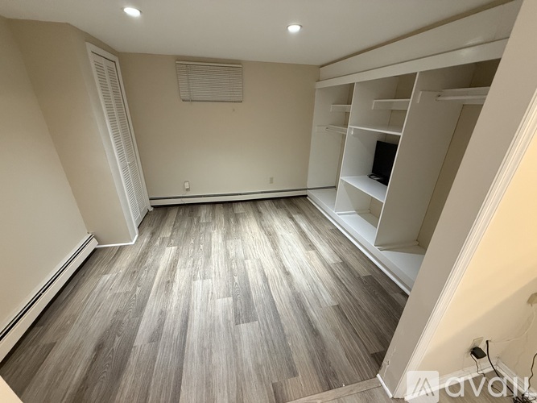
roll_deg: -0.8
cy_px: 202
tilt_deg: -23.6
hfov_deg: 102.1
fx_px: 217
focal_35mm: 14
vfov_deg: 85.7
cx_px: 268
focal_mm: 2.22
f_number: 2.2
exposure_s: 1/60
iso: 400
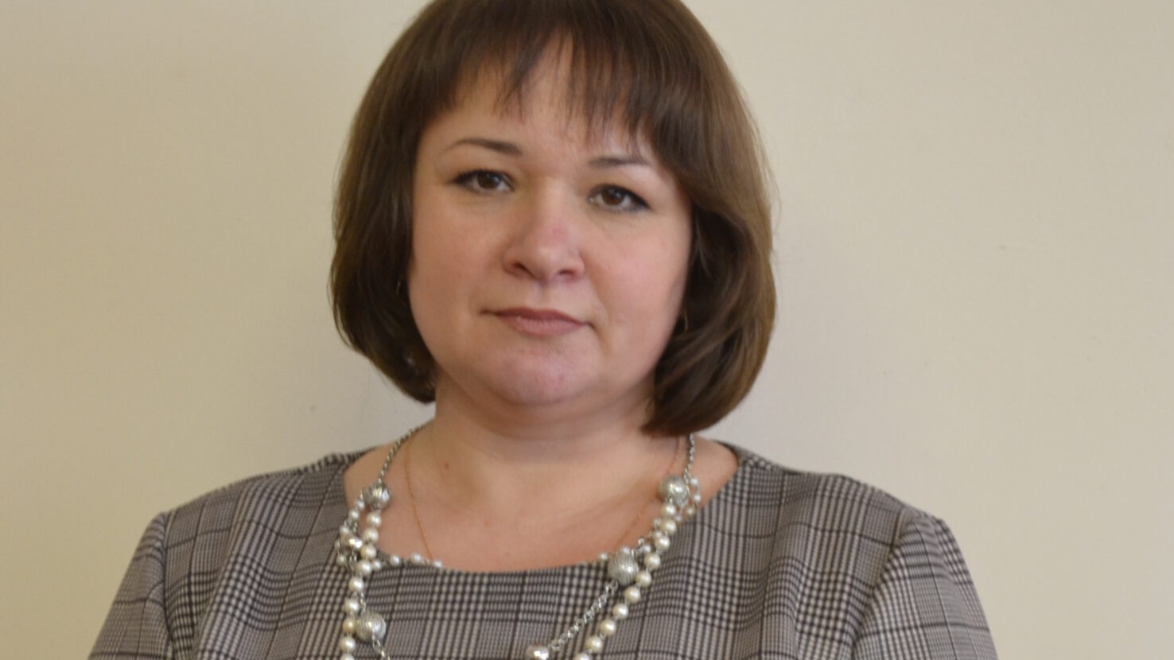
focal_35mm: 109
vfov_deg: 11.0
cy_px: 656
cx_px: 571
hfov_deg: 19.6
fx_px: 3393
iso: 800
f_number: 5.3
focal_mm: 40
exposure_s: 1/30
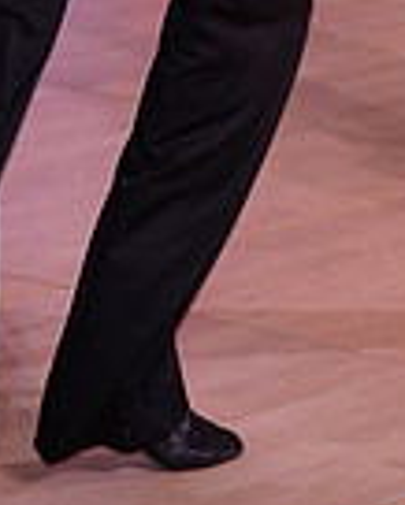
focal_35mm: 328
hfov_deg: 4.7
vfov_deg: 5.8
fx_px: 4909
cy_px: -475
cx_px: 518
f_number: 5.6
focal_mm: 82
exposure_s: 1/250
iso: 2000
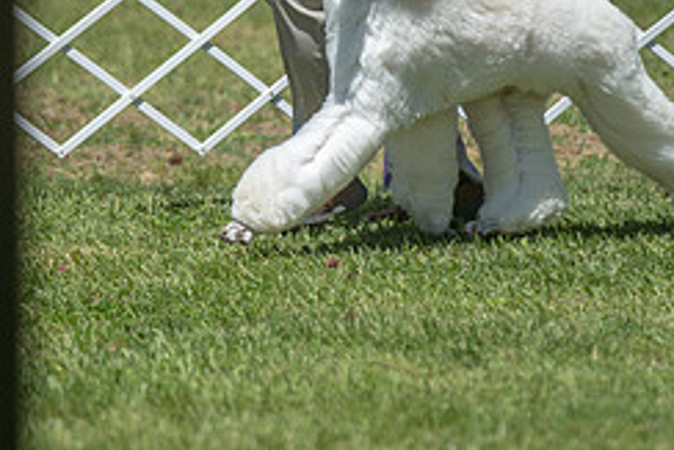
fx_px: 8898
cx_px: 315
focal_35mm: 475
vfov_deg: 2.9
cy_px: 1
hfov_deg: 4.3
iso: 100
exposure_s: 1/1600
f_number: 2.8
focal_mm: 200
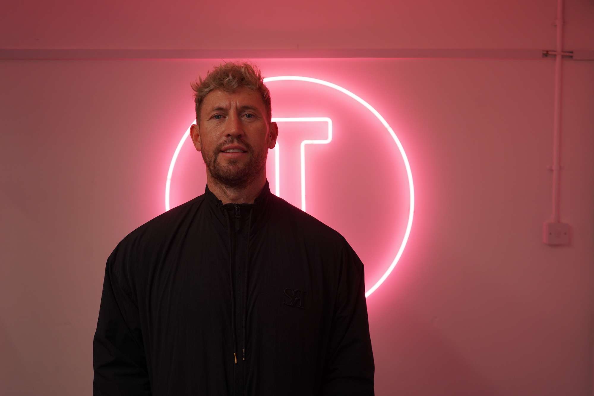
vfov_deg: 36.9
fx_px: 594
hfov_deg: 53.1
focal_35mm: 36
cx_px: 297
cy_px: 198
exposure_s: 1/160
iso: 640
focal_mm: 36
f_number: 4
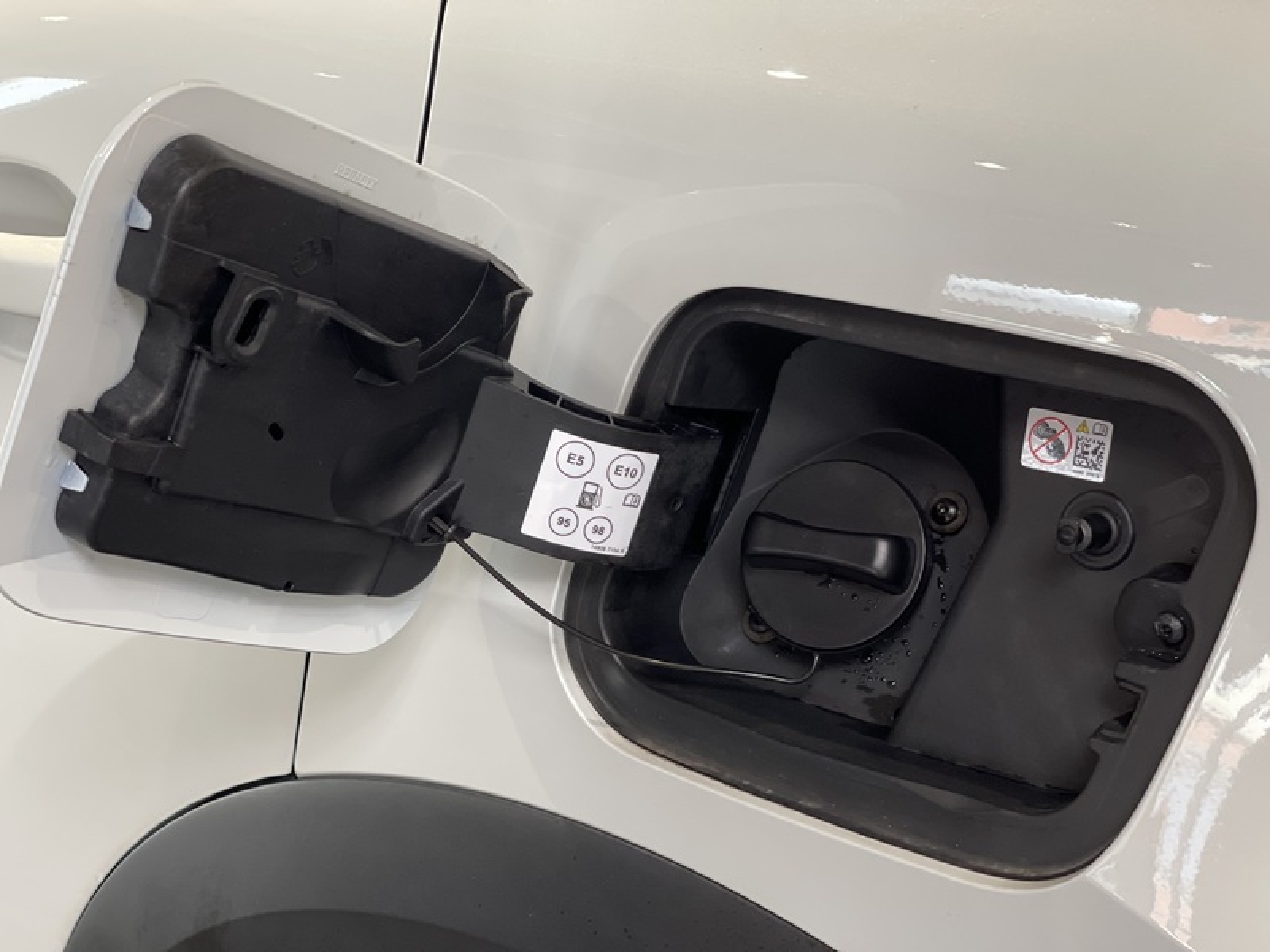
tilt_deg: -24.4
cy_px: 476
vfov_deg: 22.9
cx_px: 635
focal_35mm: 64
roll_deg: +2.0
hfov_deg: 30.3
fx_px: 2348
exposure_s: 1/33
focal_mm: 7.5
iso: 160
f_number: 2.2
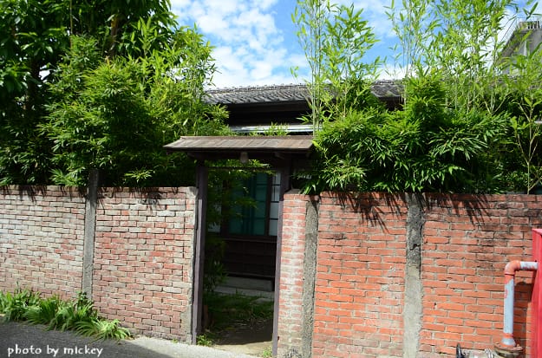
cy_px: 179
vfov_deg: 47.7
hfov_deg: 67.5
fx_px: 405
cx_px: 271
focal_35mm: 27
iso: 800
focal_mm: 18
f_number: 5
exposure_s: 1/4000
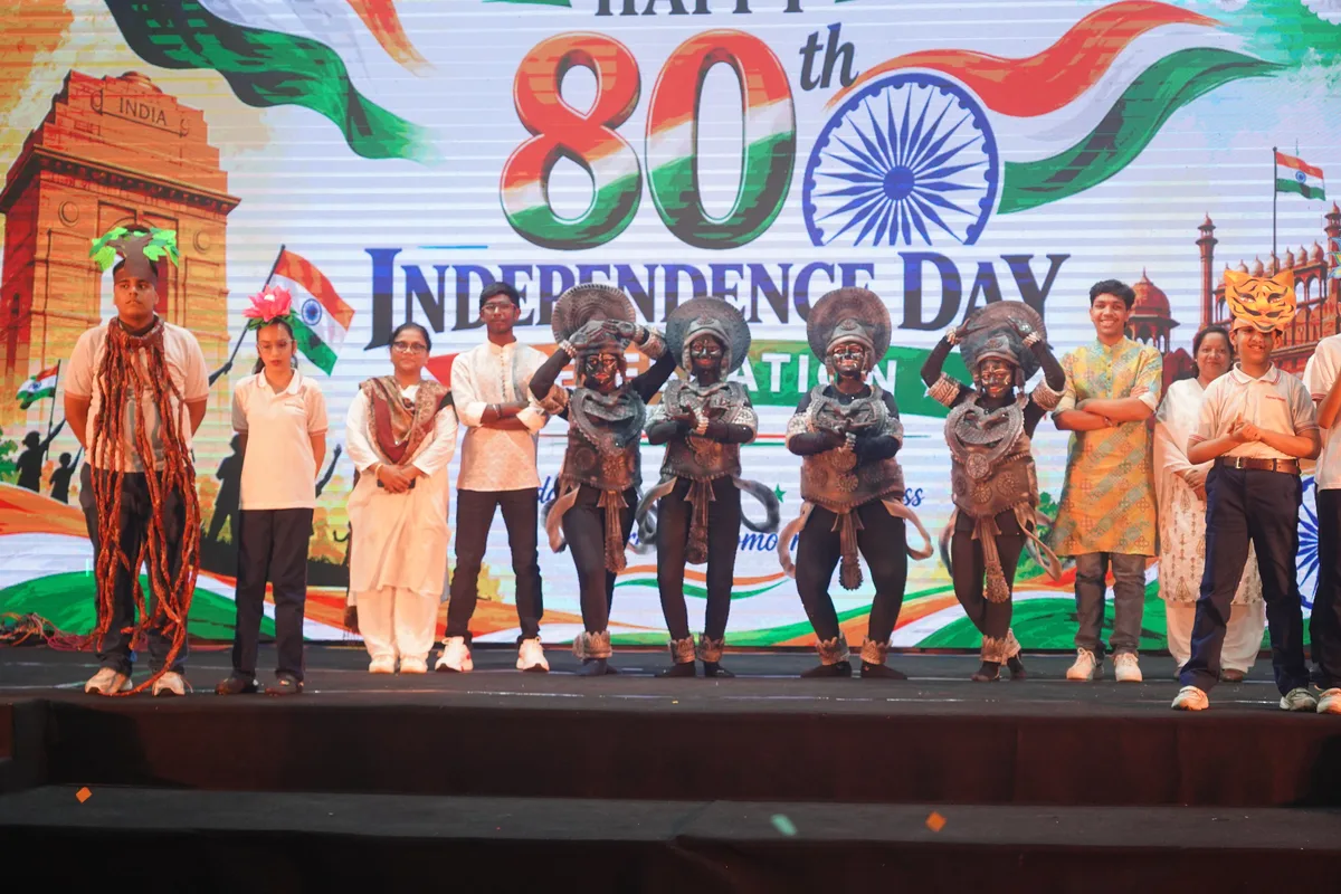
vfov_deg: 20.0
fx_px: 2533
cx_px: 670
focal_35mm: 68
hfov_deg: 29.7
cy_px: 447
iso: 2000
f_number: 4
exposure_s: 1/200
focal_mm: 68
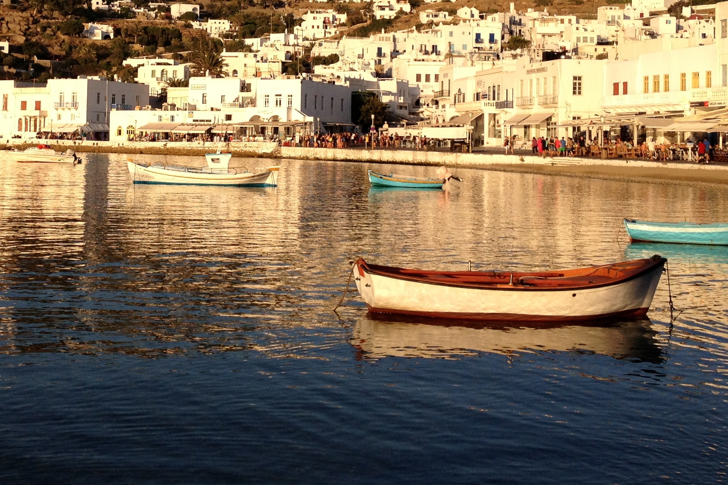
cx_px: 239
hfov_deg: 32.6
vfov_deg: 21.9
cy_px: 90
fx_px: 1234
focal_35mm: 61
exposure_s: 1/1783
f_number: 2.4
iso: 50
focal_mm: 4.28
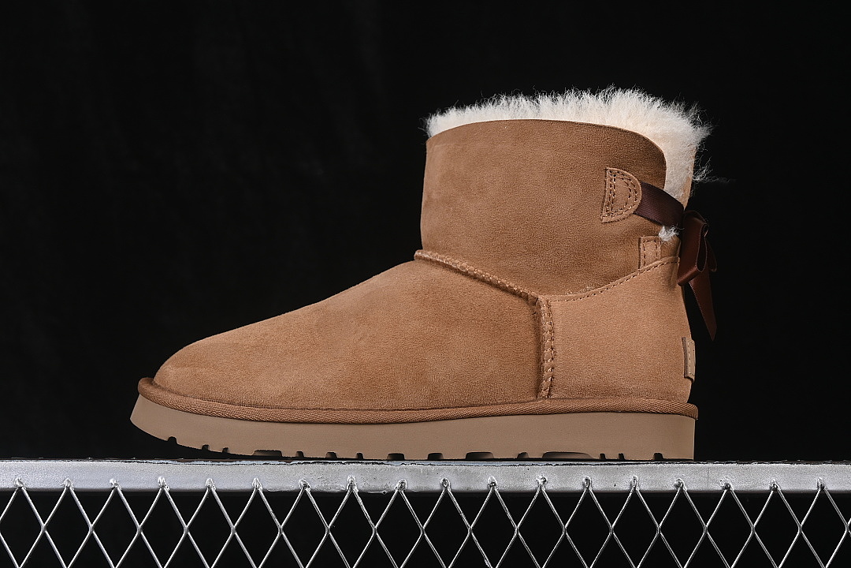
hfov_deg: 27.0
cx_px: 426
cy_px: 284
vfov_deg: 18.2
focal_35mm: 75
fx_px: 1773
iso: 160
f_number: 8
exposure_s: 1/80
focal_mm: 50
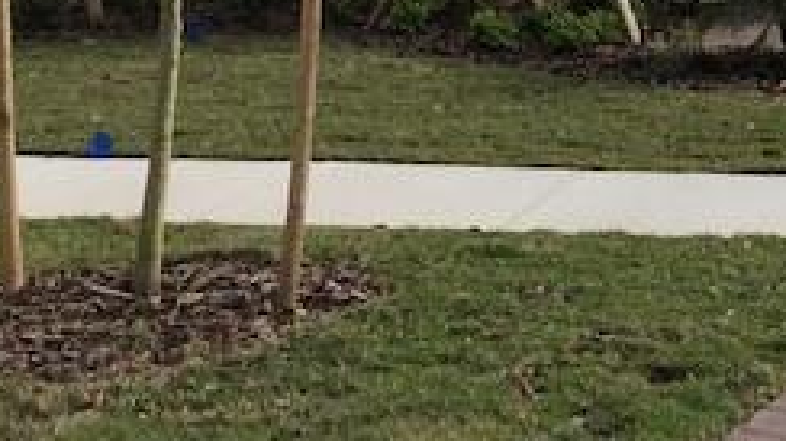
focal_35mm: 80
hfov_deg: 24.0
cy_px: -280
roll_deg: -1.7
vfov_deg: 13.9
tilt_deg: +3.9
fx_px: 1667
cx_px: 960
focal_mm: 3.99
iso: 20
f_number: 1.8
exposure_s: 1/2525
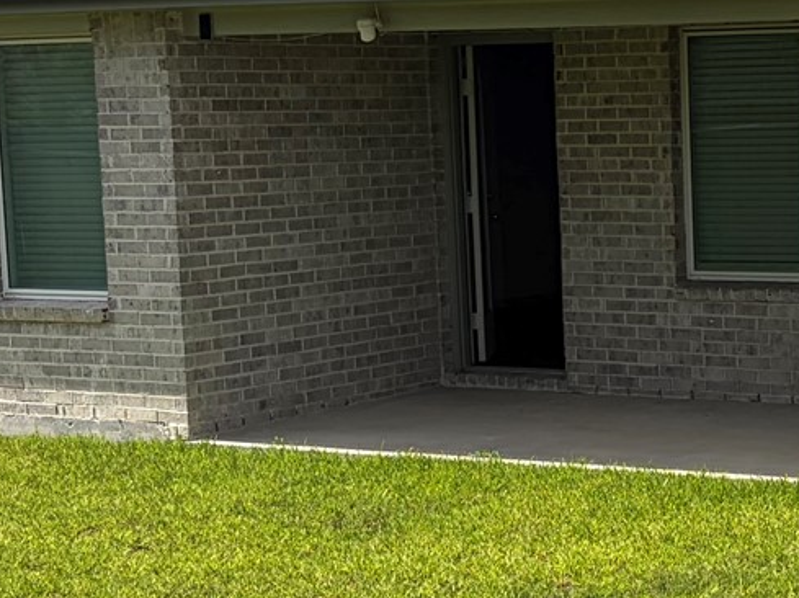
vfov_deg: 13.5
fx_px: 2514
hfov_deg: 17.5
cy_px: 390
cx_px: 837
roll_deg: +0.9
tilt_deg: -7.0
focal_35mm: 109
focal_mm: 5.96
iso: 64
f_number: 1.6
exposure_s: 1/4950
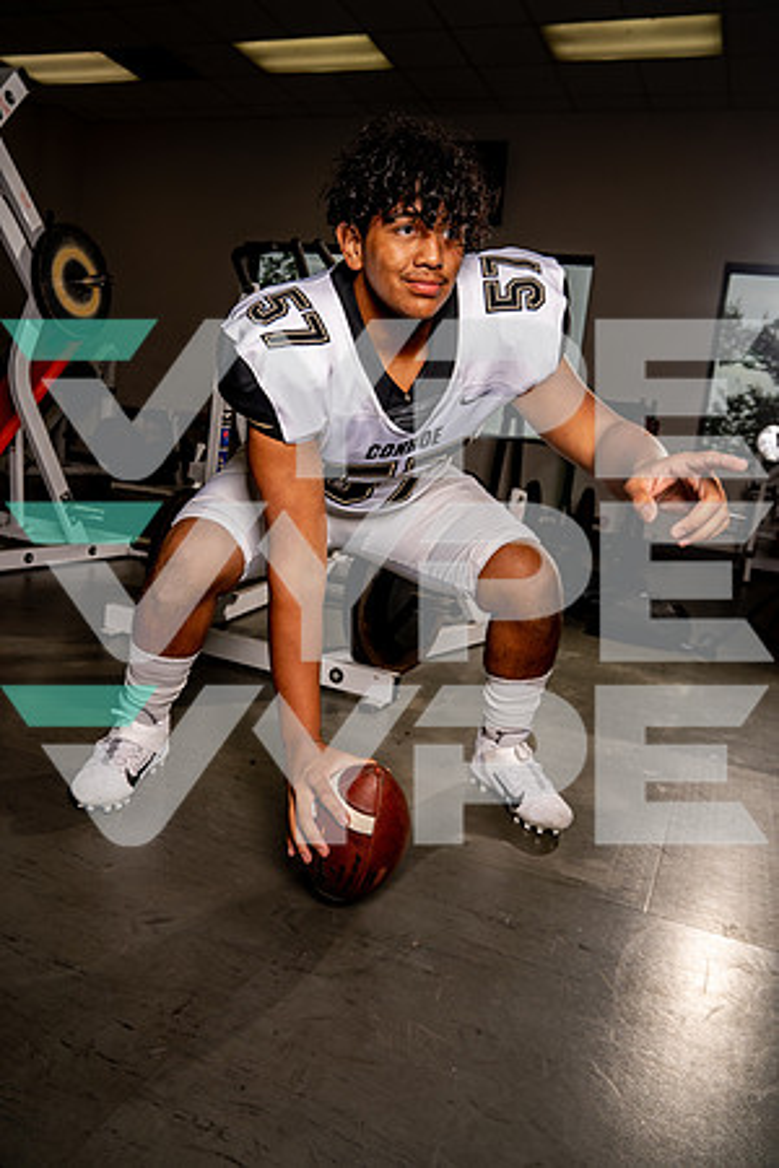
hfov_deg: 47.9
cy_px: 584
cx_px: 390
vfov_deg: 67.4
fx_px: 876
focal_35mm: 27
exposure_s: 1/320
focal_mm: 27
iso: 100
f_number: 5.6
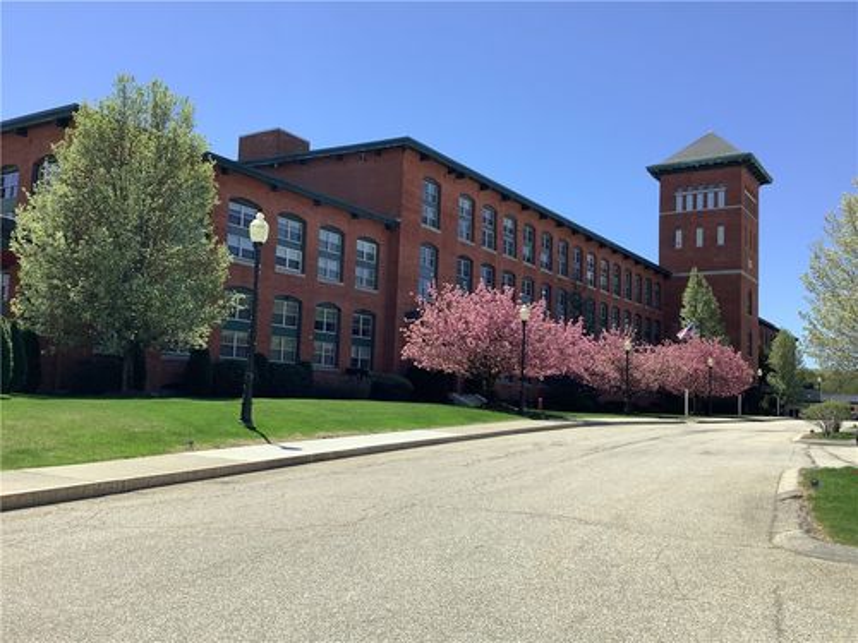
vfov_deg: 45.4
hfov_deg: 58.4
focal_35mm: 31
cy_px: 322
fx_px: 768
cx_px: 429
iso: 25
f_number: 2.4
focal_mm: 3.3
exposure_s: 1/1199
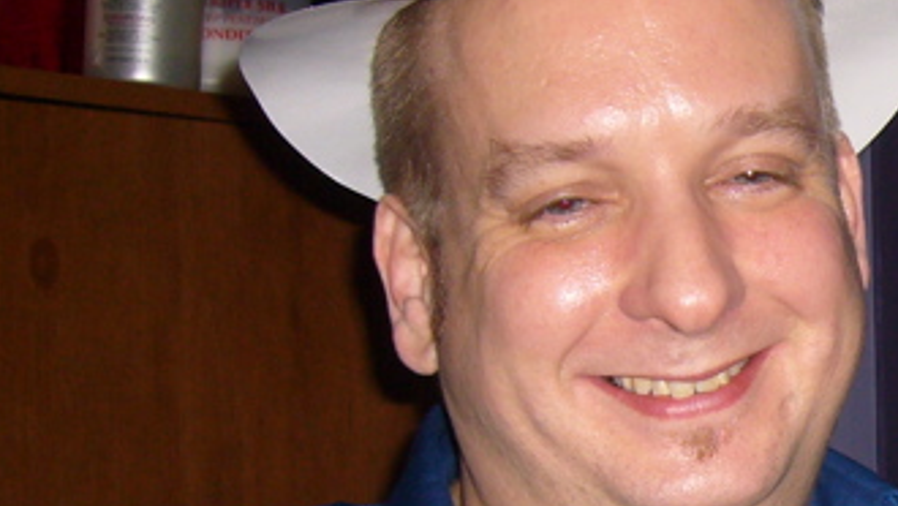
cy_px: 457
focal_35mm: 111
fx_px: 2644
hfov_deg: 18.1
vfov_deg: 10.9
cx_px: 1148
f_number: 2.8
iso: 100
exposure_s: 1/60
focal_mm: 5.8
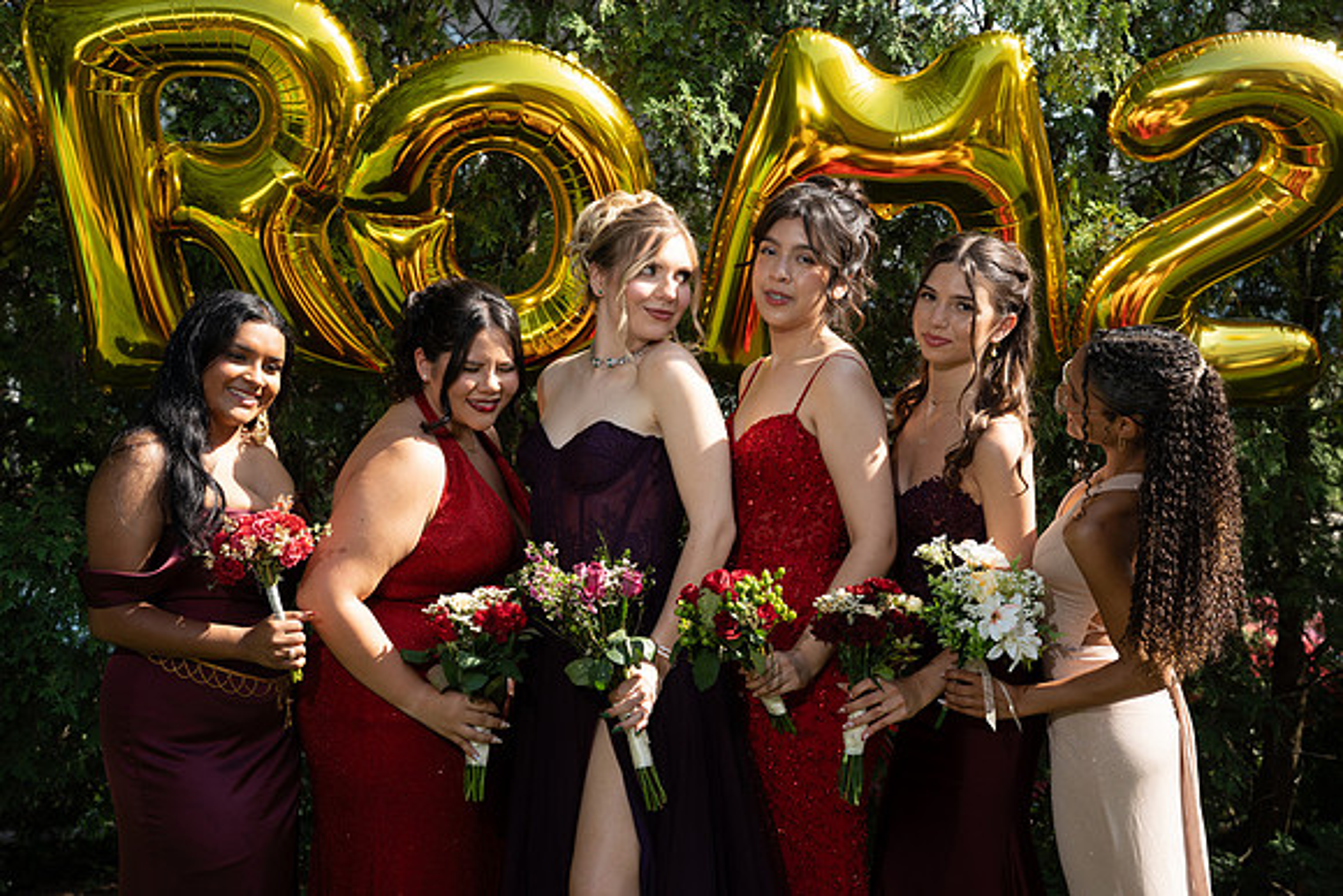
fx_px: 2239
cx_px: 672
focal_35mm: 60
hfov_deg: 33.4
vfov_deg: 22.6
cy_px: 448
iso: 100
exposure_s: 1/250
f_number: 5
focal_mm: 60
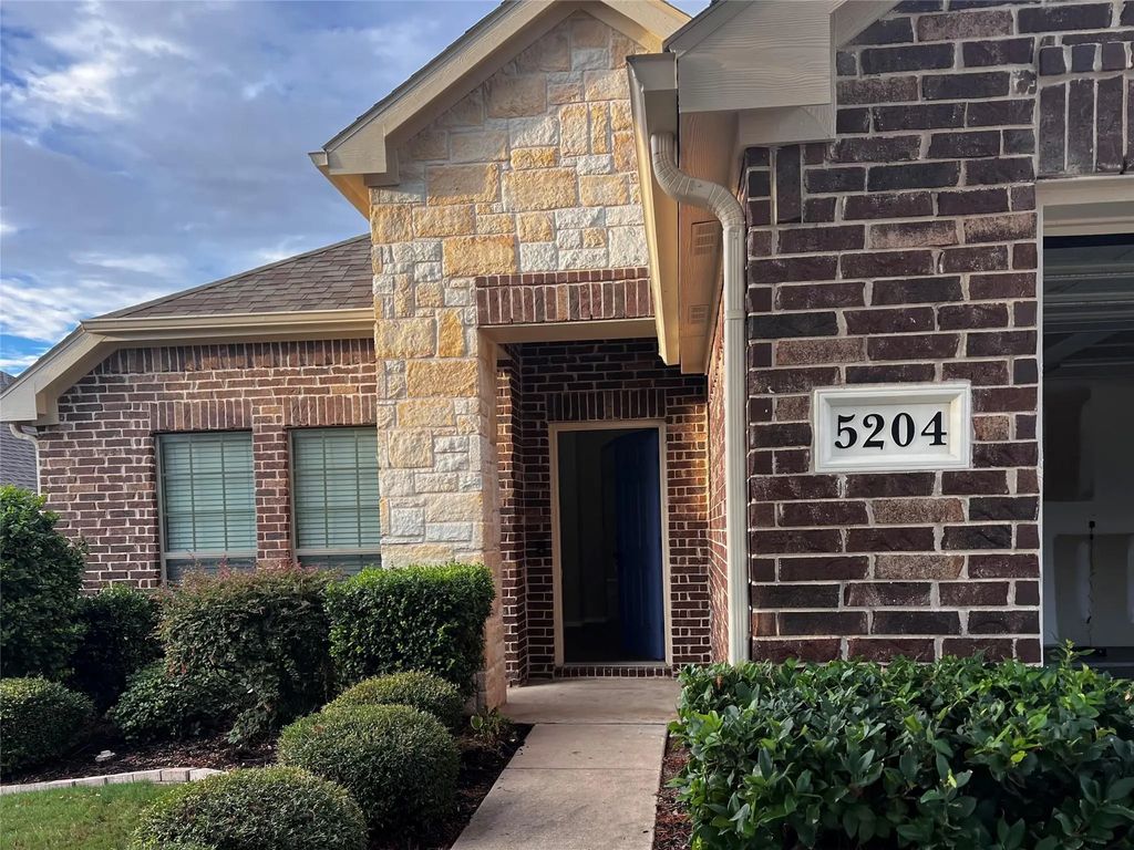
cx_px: 567
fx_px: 852
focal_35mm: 26
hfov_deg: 67.3
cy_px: 425
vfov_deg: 53.1
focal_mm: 5.7
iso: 50
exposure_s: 1/513
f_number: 1.5
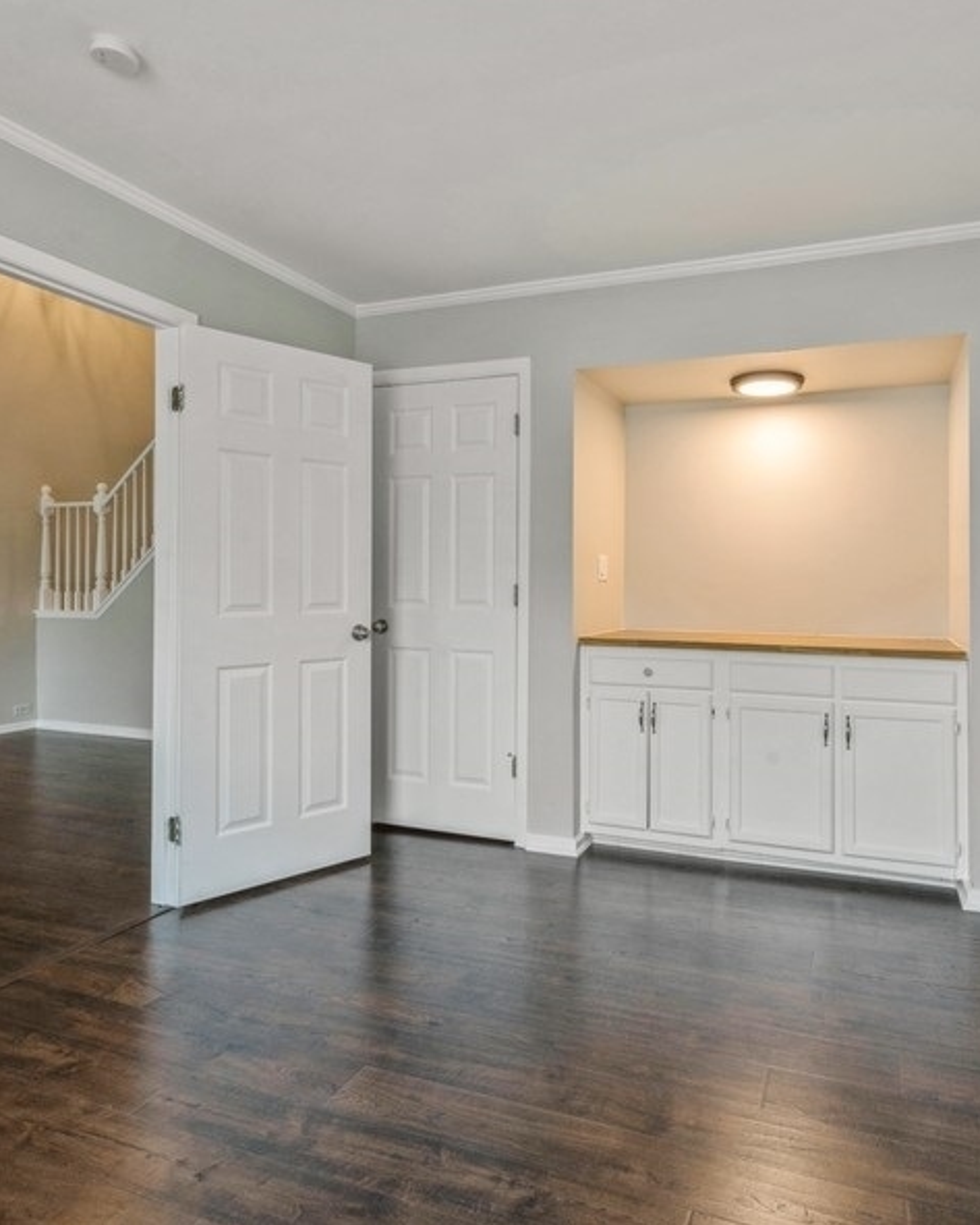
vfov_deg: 80.4
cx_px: 613
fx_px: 725
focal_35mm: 20
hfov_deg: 67.1
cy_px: 611
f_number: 9.5
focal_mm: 14
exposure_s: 1/8
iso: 200
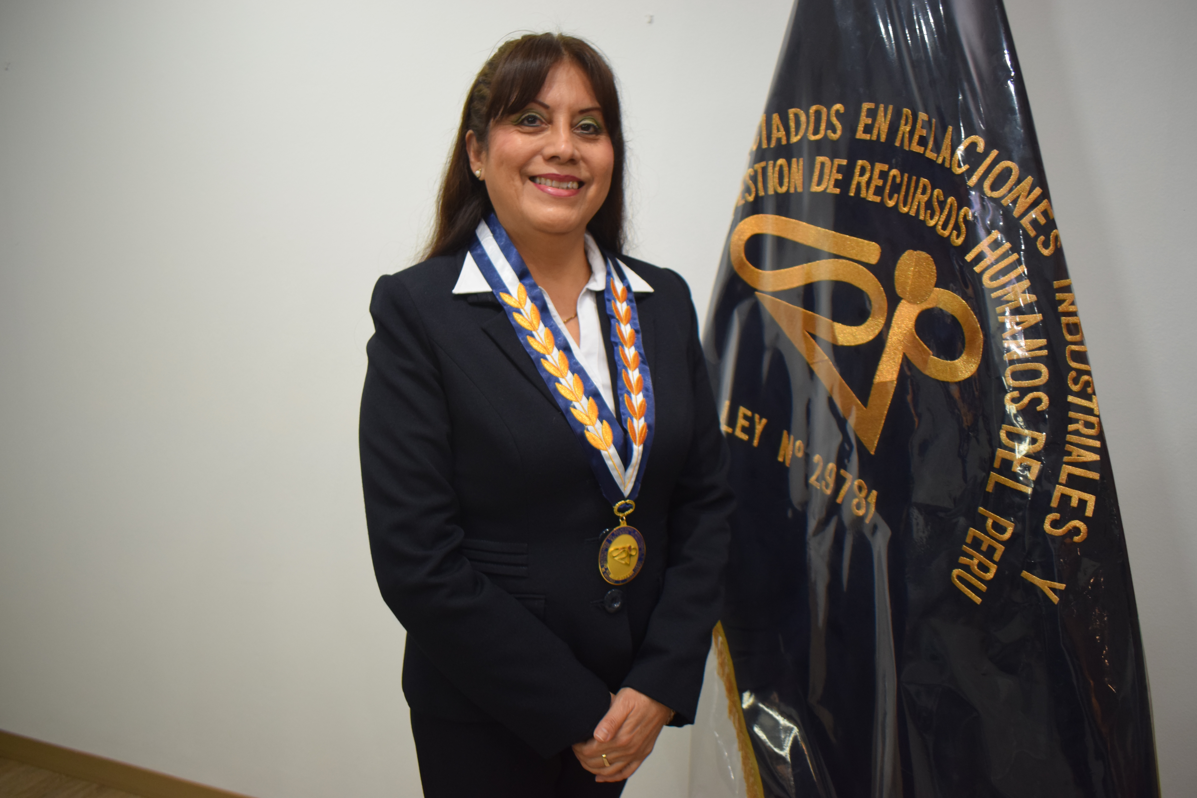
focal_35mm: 30
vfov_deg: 43.6
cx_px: 598
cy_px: 399
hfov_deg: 61.9
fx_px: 997
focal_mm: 20
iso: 800
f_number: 4
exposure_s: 1/60
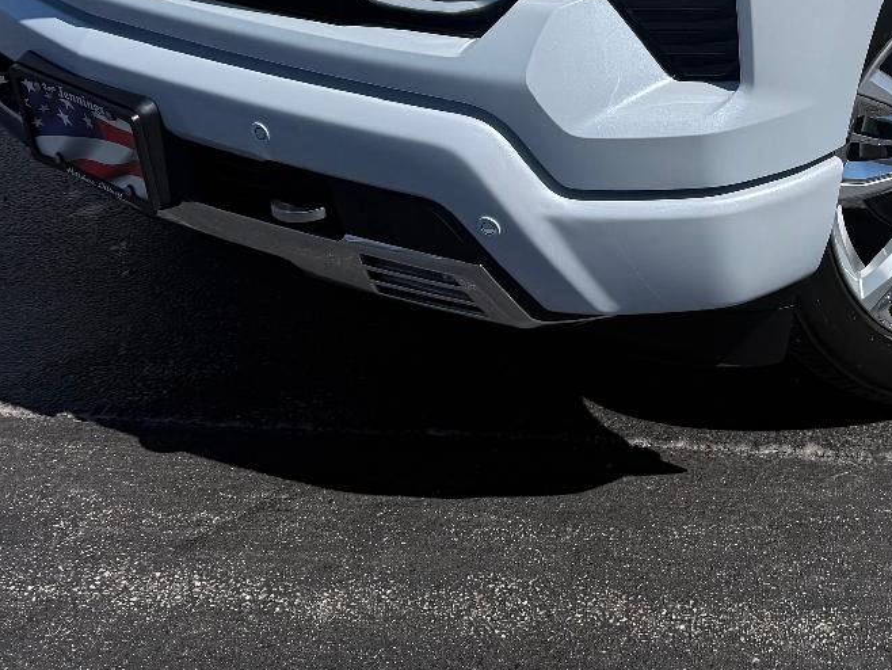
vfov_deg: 19.7
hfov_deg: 26.2
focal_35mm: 70
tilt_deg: -15.8
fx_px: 1804
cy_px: -145
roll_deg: -0.1
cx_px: 910
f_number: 1.78
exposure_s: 1/9091
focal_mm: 6.76
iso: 80
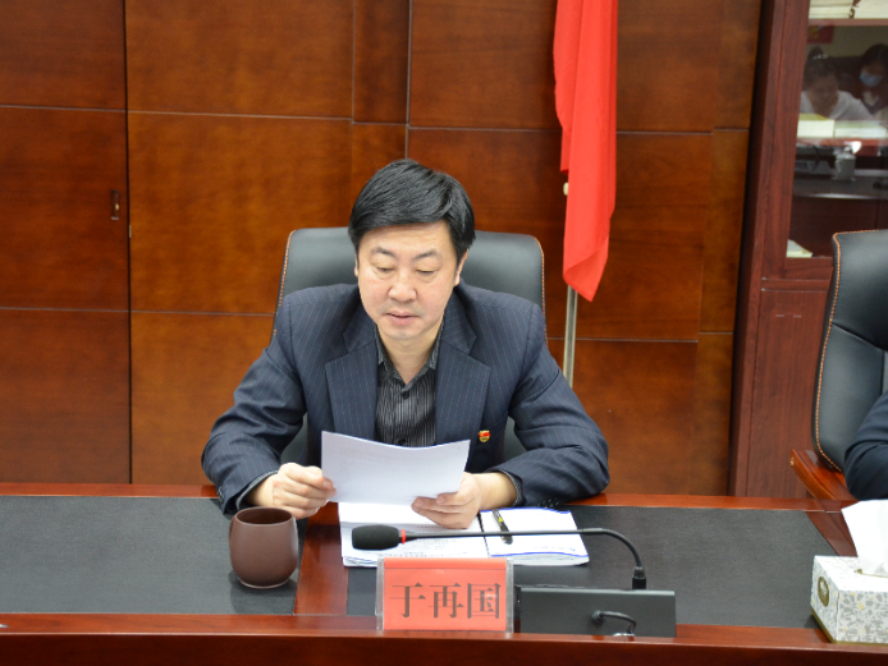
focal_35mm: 63
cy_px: 334
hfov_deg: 30.7
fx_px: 1617
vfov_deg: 23.3
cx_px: 417
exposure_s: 1/30
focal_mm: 38
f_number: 4.2
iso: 1400
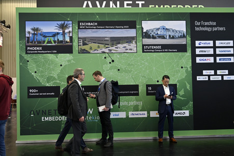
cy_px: 78
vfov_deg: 38.8
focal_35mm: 34
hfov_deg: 55.8
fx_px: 221
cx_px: 117
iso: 640
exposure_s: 1/250
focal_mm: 34
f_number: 2.8
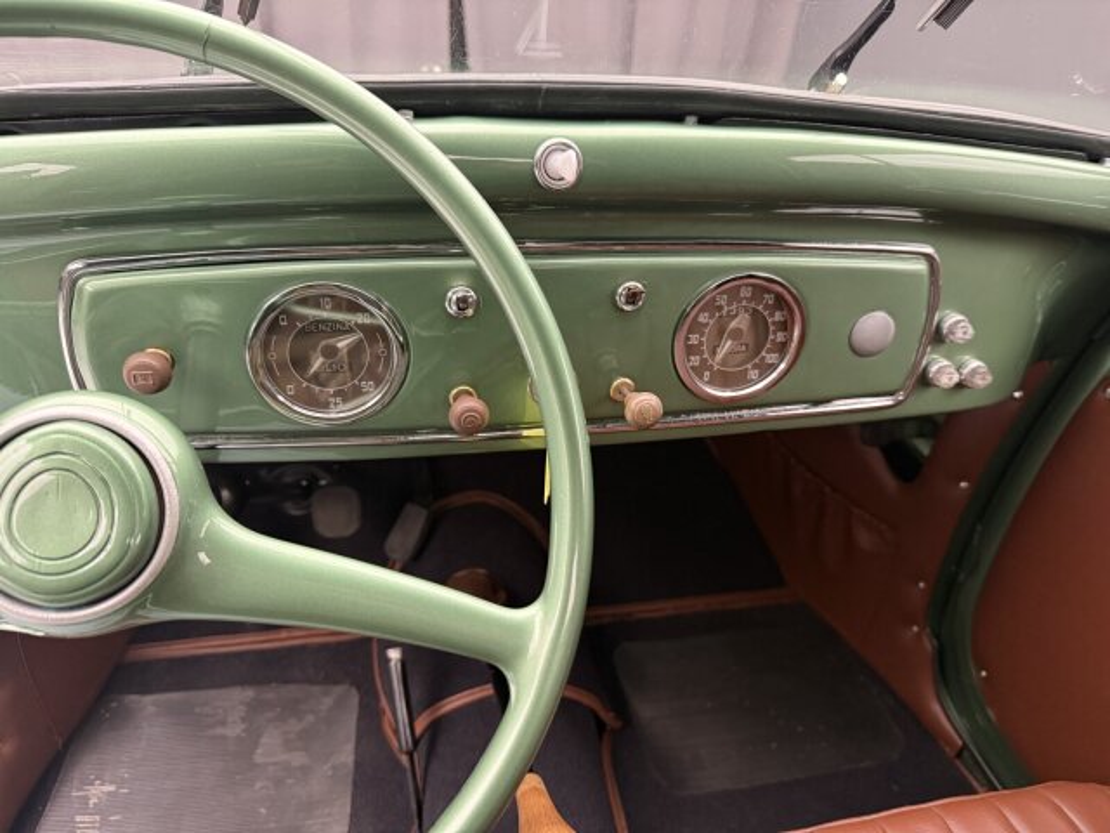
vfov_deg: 56.8
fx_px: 770
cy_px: 416
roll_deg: -4.6
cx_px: 555
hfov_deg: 71.6
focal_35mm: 24
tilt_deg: -30.8
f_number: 1.78
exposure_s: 1/33
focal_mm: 6.76
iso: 640
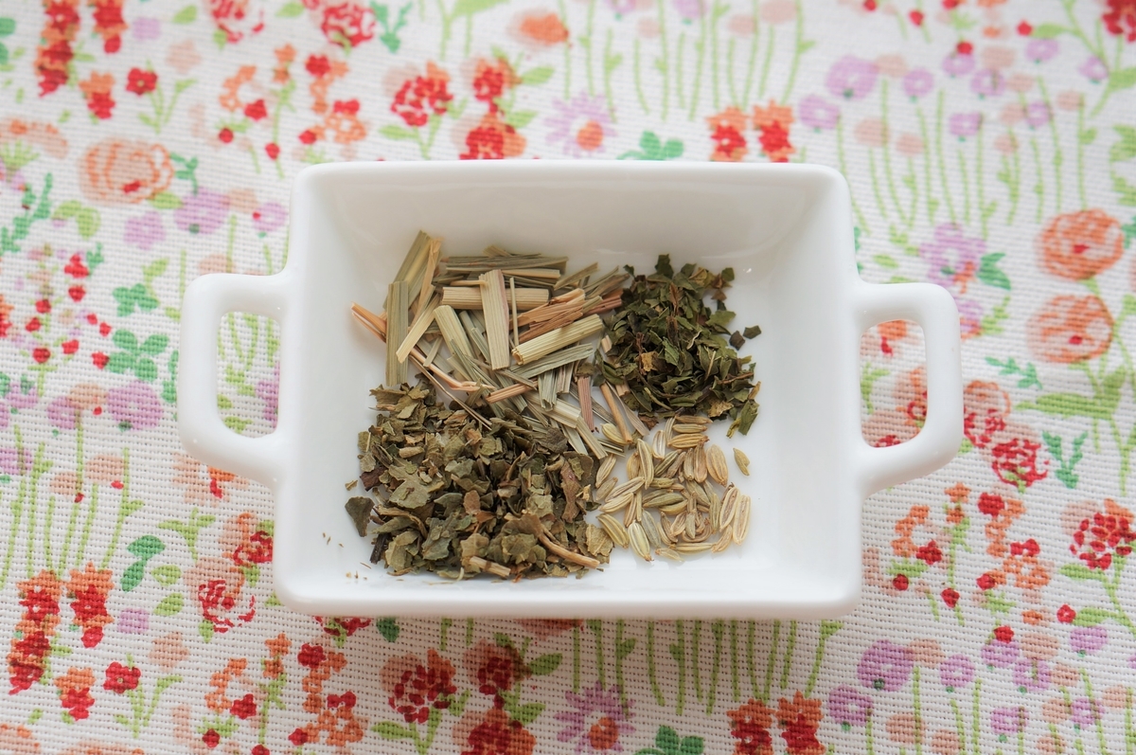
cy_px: 378
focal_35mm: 75
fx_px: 2364
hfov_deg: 27.0
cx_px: 568
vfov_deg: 18.1
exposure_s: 1/80
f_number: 3.5
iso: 160
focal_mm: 50
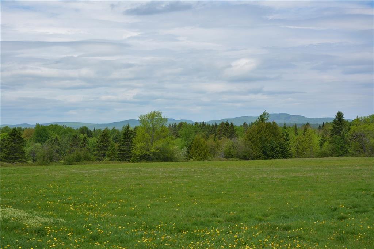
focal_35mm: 60
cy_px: 124
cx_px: 187
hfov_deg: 33.4
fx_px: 623
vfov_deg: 22.6
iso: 100
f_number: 8
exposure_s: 1/250
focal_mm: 40
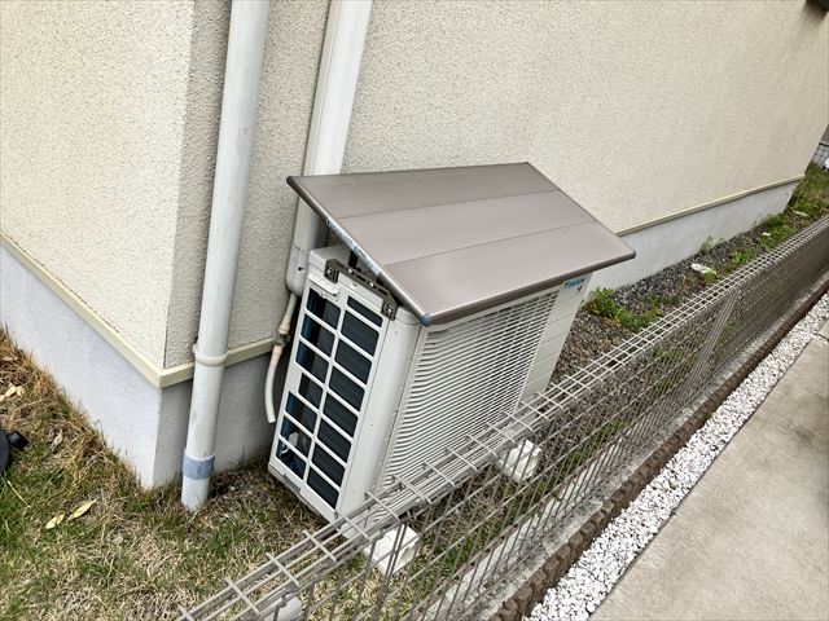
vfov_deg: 49.7
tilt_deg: -25.4
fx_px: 671
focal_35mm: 28
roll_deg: -14.3
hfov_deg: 63.4
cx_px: 414
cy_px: 310
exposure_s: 1/665
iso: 32
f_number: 1.8
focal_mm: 3.99
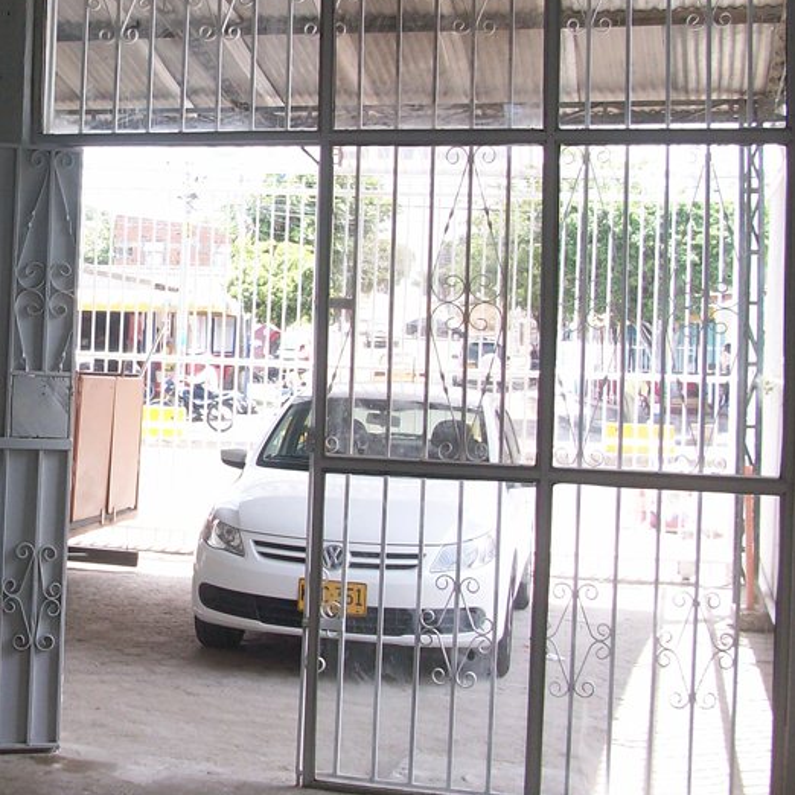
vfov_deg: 28.8
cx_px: 85
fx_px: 1533
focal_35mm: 59
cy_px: 247
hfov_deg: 28.0
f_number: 2.8
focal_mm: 5.7
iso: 64
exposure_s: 1/141
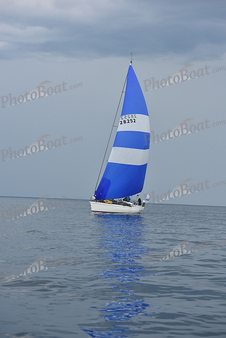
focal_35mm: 90
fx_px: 847
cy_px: 169
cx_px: 113
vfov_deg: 22.6
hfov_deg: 15.2
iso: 250
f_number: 5.6
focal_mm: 90
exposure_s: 1/800
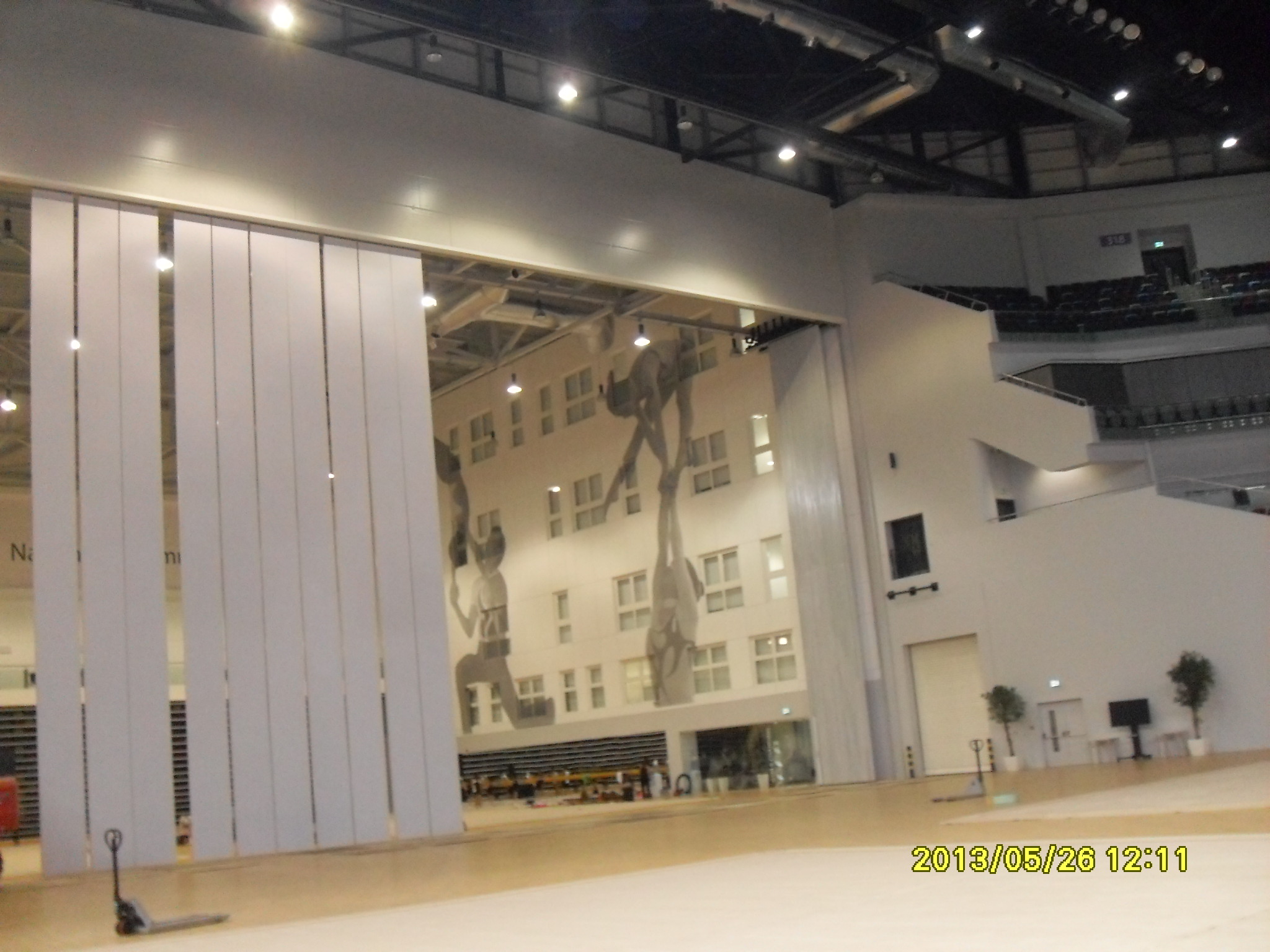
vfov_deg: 38.7
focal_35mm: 37
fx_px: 1357
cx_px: 635
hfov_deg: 50.1
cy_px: 476
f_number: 2.8
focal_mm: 6.3
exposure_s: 1/45
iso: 400
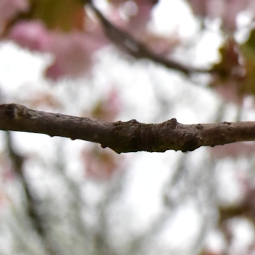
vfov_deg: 11.4
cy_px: -26
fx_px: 1258
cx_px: 581
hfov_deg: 10.3
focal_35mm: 151
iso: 4000
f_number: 5.6
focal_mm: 35
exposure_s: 1/4000
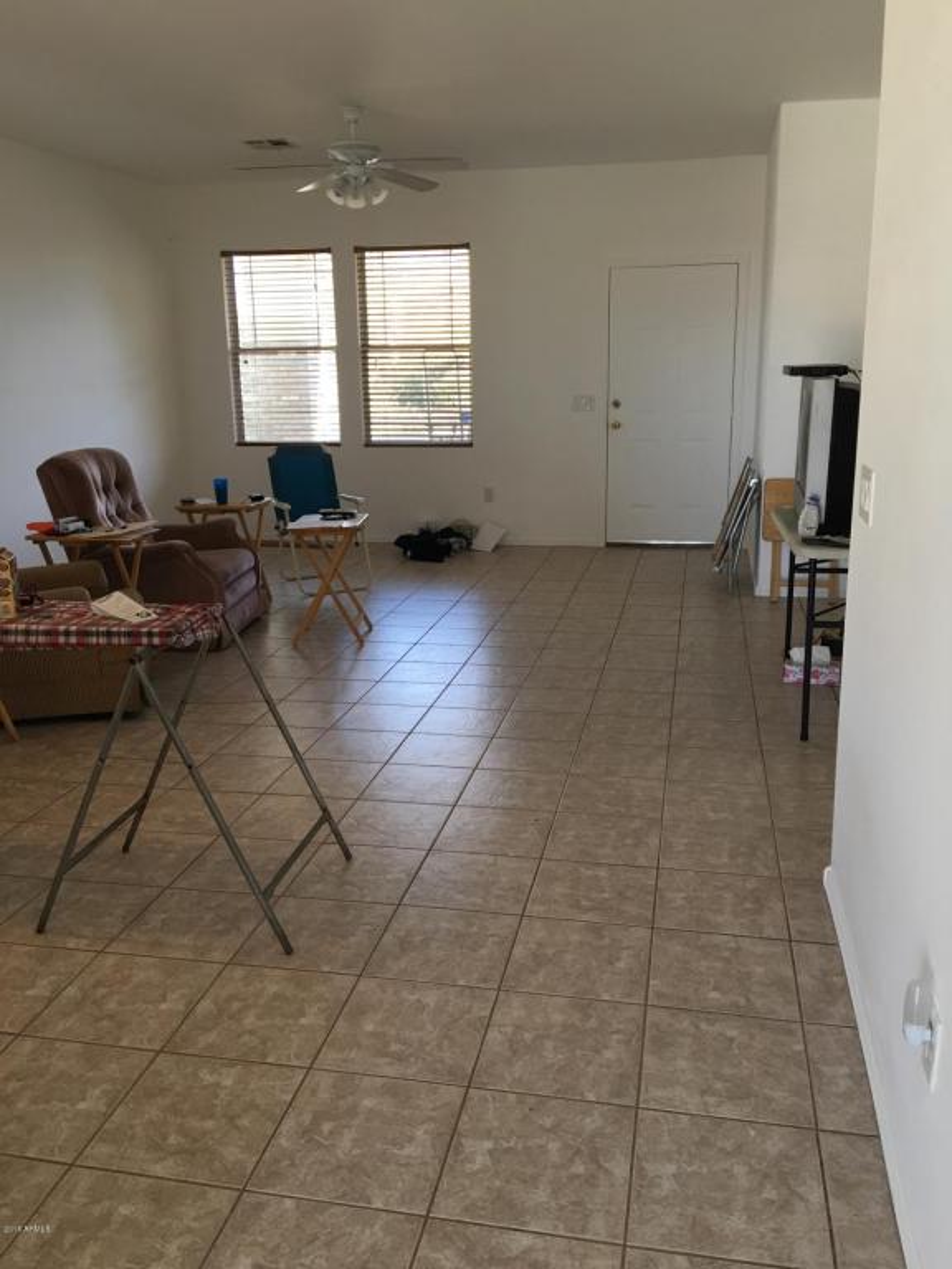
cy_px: 634
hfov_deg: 48.2
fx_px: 1063
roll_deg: +0.4
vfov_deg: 61.7
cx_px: 476
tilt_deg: -13.2
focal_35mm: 29
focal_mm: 4.15
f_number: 2.2
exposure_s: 1/33
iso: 40
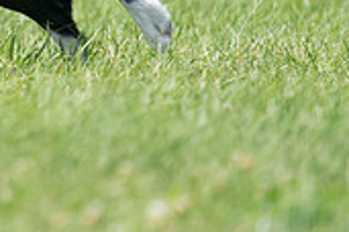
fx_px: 16256
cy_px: -109
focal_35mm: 1677
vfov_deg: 0.8
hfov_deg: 1.2
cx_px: -133
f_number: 6.3
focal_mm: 493
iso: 1600
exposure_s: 1/4000
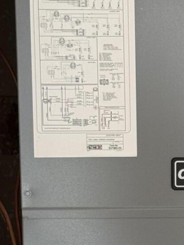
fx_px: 1218
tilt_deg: -5.6
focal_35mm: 172
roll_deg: -0.1
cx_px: 246
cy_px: 223
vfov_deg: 11.4
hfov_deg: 8.5
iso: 160
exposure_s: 1/60
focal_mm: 6.76
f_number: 1.78
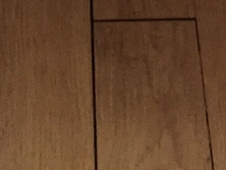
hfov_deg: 13.1
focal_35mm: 151
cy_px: -237
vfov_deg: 8.9
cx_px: 138
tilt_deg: -42.9
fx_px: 986
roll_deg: -4.9
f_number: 2.2
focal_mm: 4.15
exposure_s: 1/17
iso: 640
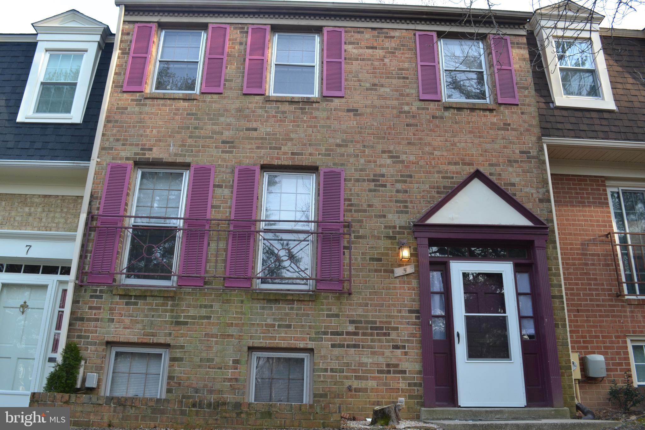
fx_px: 484
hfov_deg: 67.4
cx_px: 322
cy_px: 215
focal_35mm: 27
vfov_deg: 47.9
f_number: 5.6
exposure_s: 1/125
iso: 360
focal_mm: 18
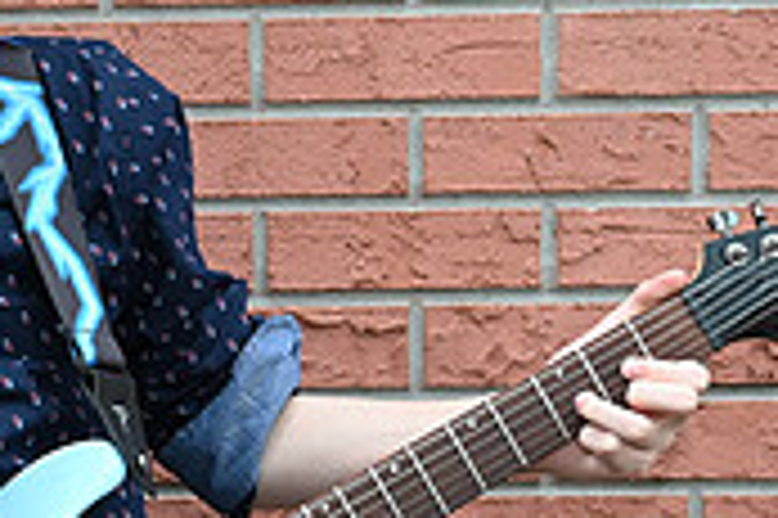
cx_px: -85
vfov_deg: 9.7
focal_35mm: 141
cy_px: 387
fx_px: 3044
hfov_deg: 14.2
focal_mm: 42
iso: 800
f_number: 3.5
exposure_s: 1/160
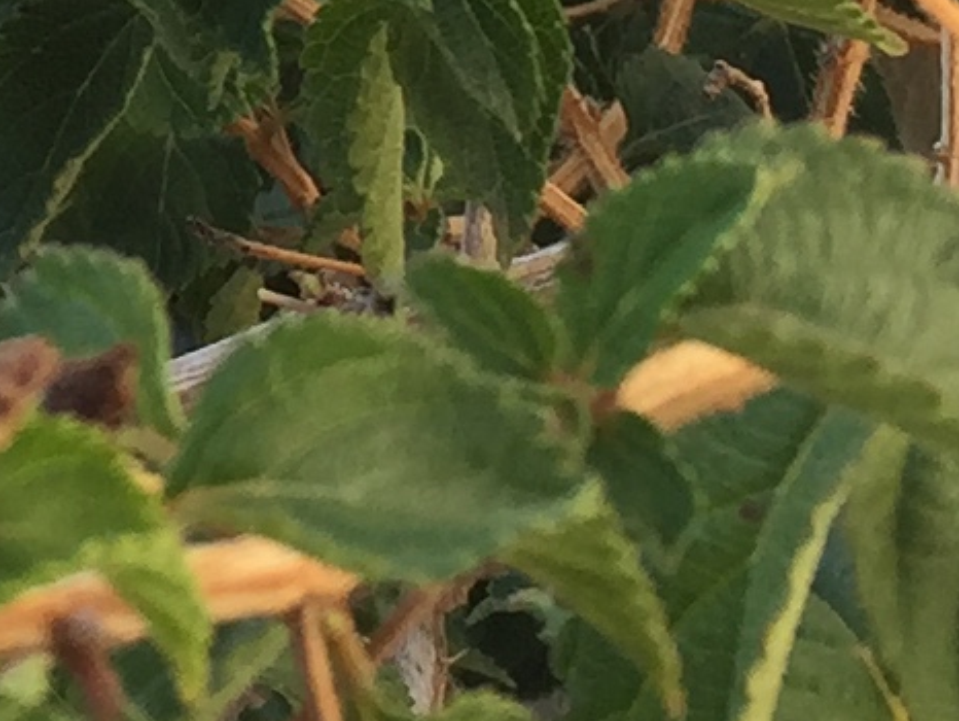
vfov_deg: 7.0
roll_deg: +0.6
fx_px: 5627
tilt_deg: -18.6
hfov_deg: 9.3
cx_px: -753
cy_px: -845
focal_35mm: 203
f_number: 2.2
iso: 32
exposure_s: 1/501
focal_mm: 4.15
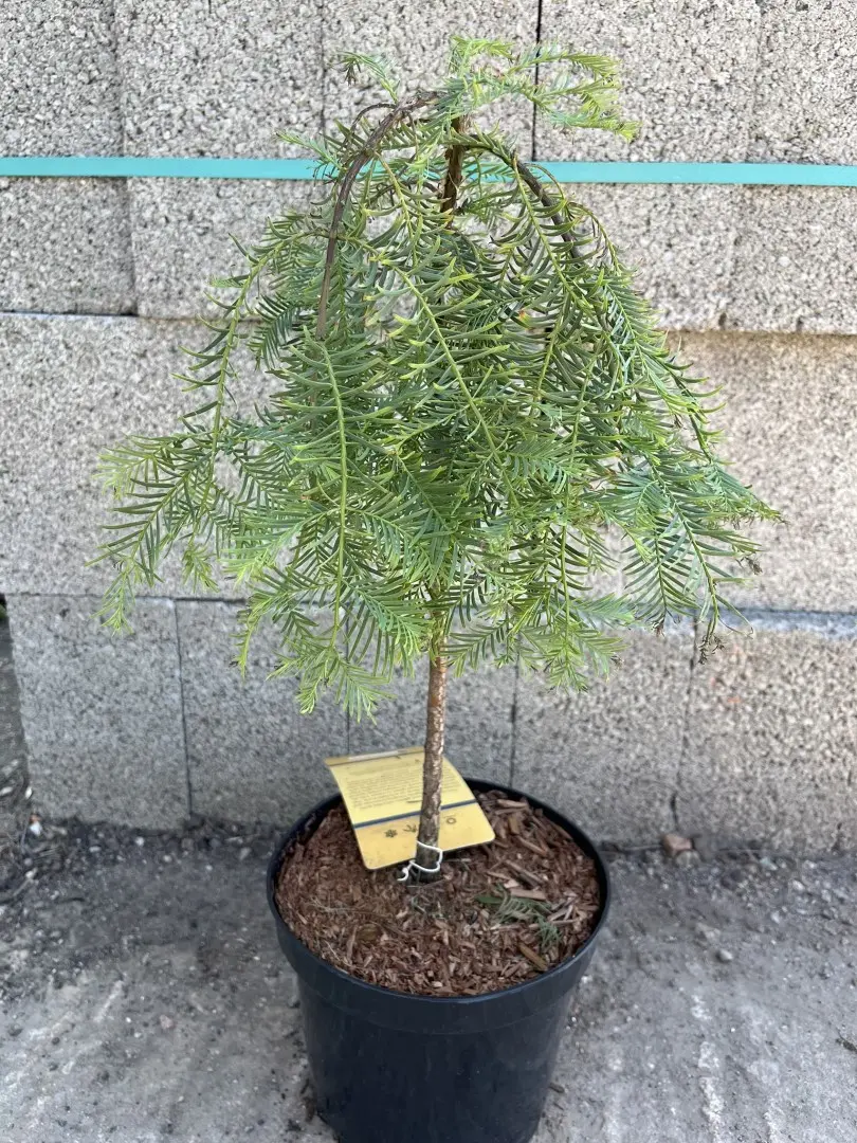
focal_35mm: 26
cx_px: 428
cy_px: 572
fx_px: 858
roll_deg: -1.2
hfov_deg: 53.1
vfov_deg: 67.3
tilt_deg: -19.2
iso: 50
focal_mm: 5.1
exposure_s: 1/430
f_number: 1.6
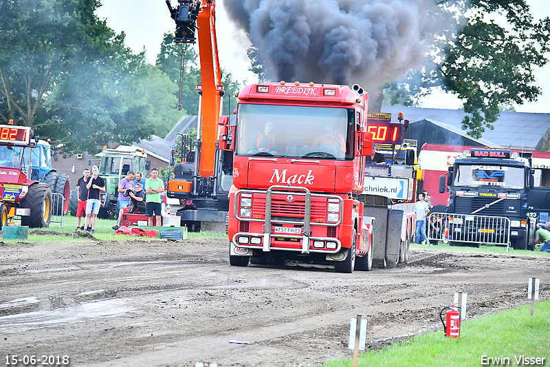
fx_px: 3780
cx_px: 275
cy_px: 184
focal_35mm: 248
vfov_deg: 5.5
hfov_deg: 8.3
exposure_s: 1/200
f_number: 5.6
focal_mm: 165
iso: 1250
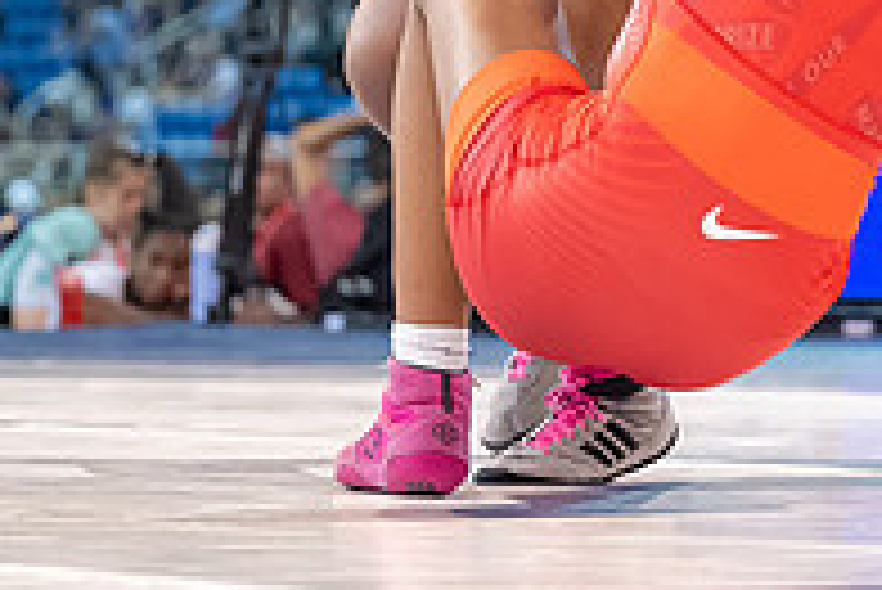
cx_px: 690
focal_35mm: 291
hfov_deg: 7.1
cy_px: -127
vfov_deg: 4.7
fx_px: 7135
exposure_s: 1/800
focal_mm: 70
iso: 2800
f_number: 2.8
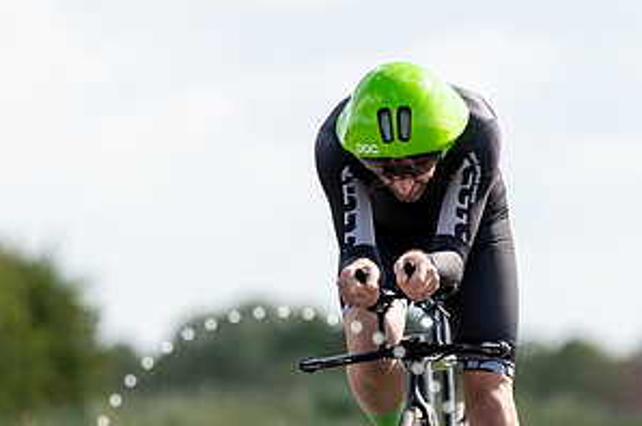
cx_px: 411
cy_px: 373
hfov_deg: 4.3
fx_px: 8640
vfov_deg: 2.8
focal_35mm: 485
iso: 100
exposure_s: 1/1000
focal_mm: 188
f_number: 3.2
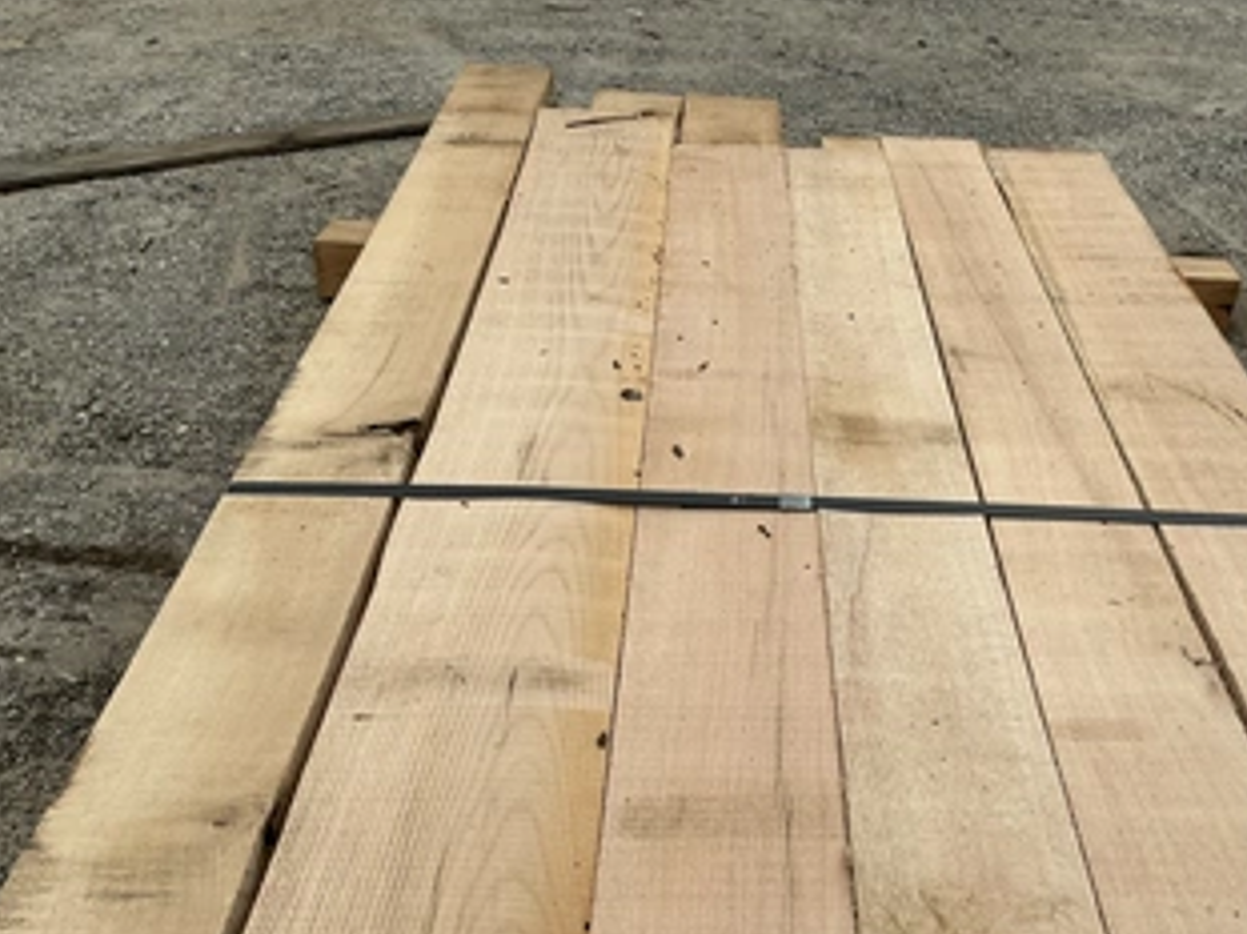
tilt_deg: -33.5
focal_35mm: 36
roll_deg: -2.4
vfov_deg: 39.6
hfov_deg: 50.7
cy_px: 521
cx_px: 794
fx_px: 1296
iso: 25
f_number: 1.8
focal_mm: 3
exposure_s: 1/551
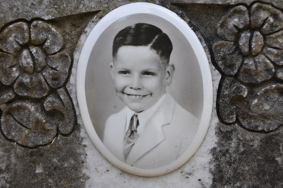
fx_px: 777
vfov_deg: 13.8
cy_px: 94
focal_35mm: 99
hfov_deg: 20.6
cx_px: 142
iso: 400
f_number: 5.6
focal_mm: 66
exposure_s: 1/125
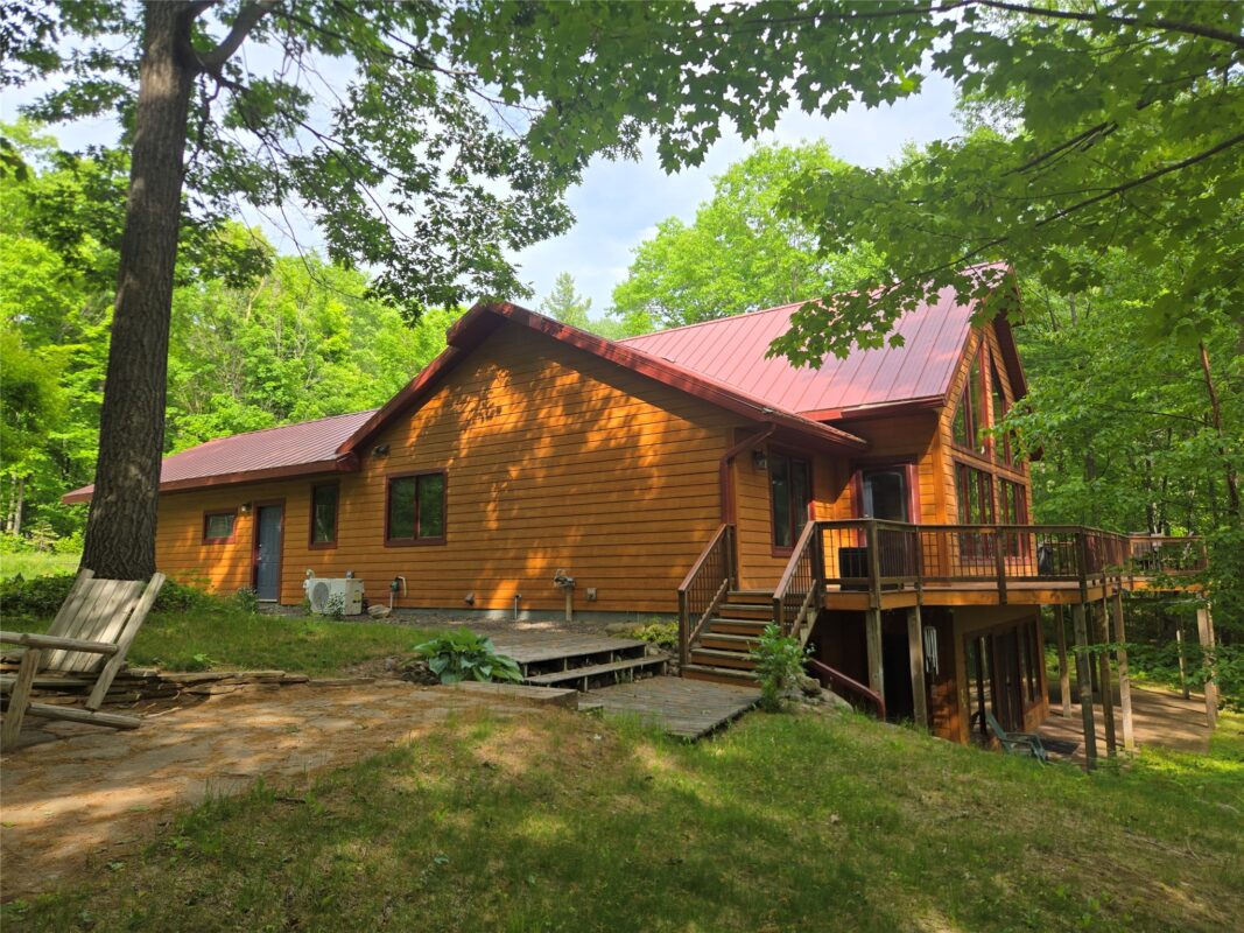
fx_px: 826
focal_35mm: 23
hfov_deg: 73.9
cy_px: 466
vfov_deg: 58.9
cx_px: 622
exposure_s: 1/724
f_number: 1.8
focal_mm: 5.4
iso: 25
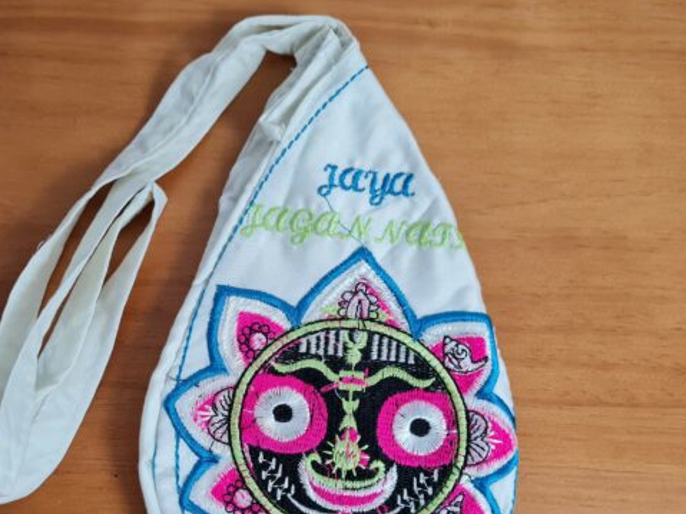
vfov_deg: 37.1
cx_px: 278
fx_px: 753
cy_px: 366
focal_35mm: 38
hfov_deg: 48.7
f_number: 1.8
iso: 160
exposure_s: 1/120
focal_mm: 5.4
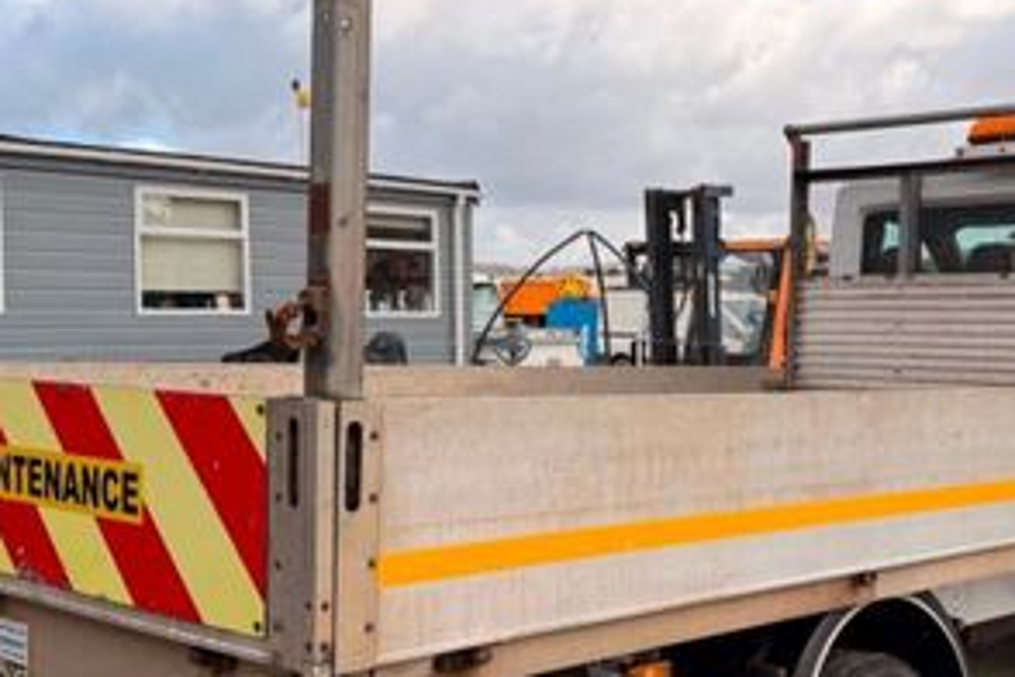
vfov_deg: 26.4
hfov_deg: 38.3
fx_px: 1438
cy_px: 404
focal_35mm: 51
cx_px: 704
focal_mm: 6.76
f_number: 1.78
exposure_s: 1/2053
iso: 100
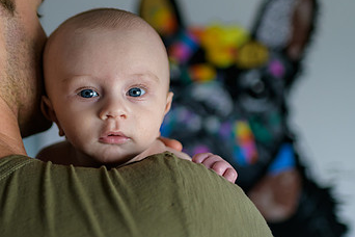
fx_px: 621
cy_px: 109
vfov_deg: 21.6
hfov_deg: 31.5
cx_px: 99
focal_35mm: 63
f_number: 2
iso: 200
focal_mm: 35
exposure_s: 1/200
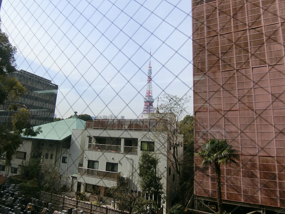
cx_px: 145
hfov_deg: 81.7
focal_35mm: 20
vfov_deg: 65.9
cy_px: 112
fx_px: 165
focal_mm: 4.06
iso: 80
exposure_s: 1/160
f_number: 6.9
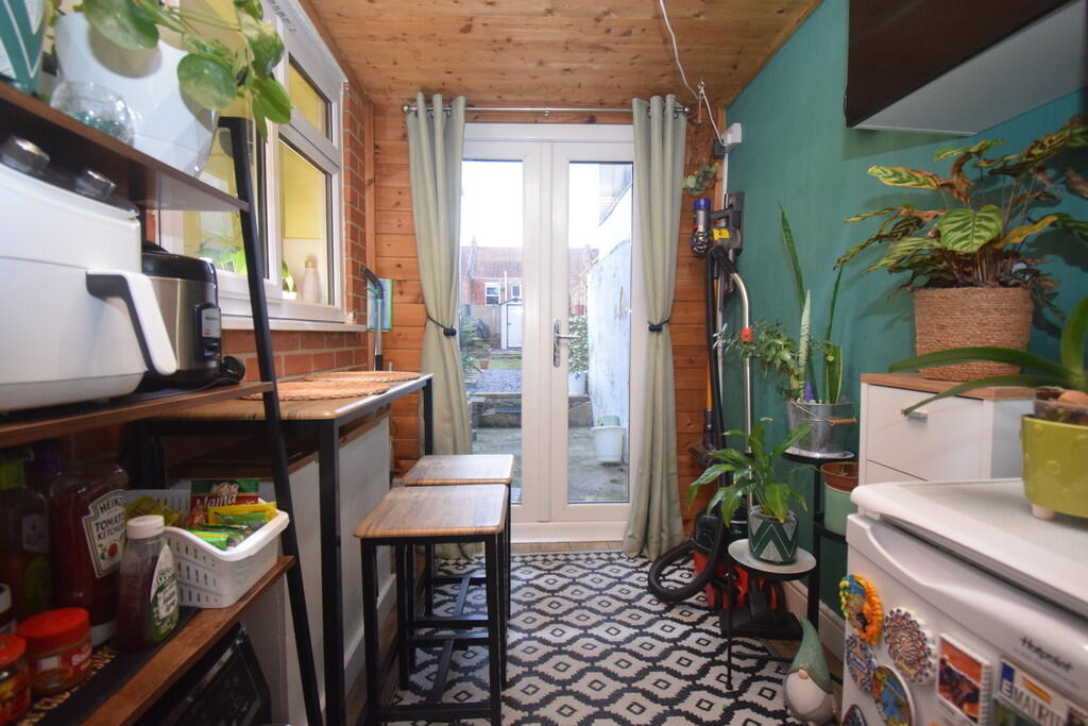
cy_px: 363
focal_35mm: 16
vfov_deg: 72.1
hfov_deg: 95.0
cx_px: 544
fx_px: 499
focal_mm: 11
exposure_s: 1/60
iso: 2200
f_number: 4.8
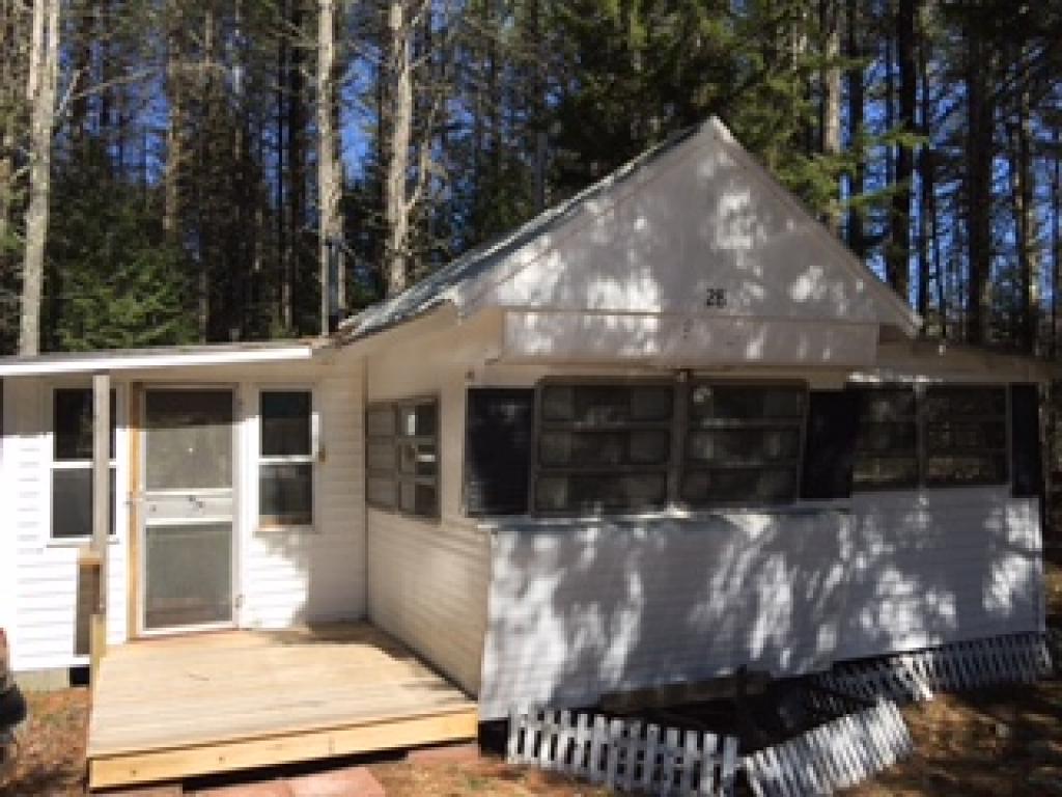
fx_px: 890
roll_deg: -0.1
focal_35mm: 29
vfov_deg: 48.2
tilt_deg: +2.9
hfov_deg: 61.7
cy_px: 398
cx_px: 531
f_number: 2.2
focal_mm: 4.15
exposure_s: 1/1522
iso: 32
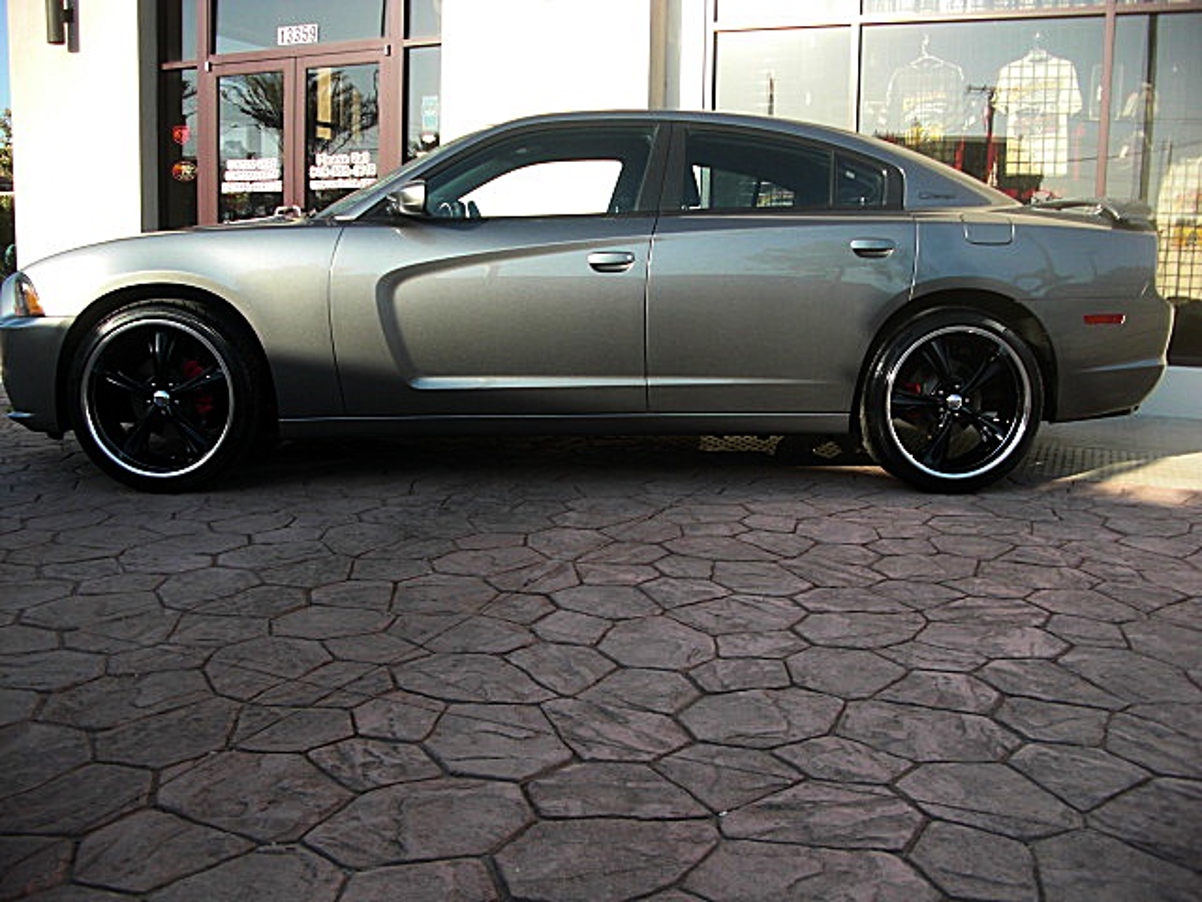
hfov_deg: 51.4
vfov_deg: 39.7
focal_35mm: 36
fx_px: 1250
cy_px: 451
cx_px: 601
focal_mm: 6.3
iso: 50
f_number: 2.8
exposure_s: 1/320
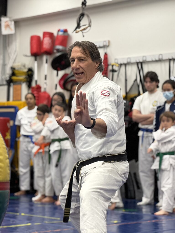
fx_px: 519
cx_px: 88
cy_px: 116
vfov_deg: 25.3
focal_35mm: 77
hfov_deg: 19.1
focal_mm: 9
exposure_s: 1/120
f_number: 2.8
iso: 250
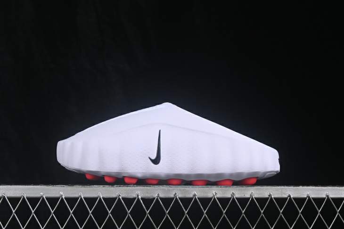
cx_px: 172
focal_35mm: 75
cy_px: 114
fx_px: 716
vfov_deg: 18.2
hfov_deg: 27.0
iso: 160
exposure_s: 1/80
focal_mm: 50
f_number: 8
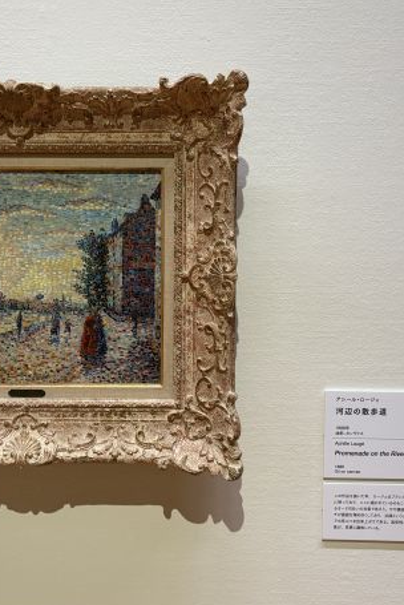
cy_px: 295
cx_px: 171
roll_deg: -0.9
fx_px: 639
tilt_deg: -3.7
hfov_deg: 35.0
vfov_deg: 50.7
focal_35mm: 38
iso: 200
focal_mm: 5.96
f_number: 1.6
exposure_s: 1/60
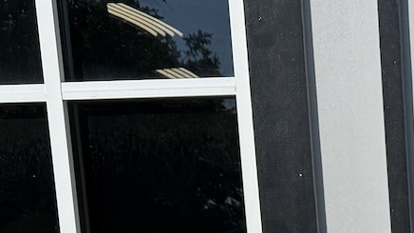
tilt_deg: -12.2
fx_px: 1317
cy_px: 597
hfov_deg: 16.4
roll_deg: -0.1
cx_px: 611
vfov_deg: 8.9
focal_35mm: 120
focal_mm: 6.76
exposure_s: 1/5319
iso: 100
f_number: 1.78
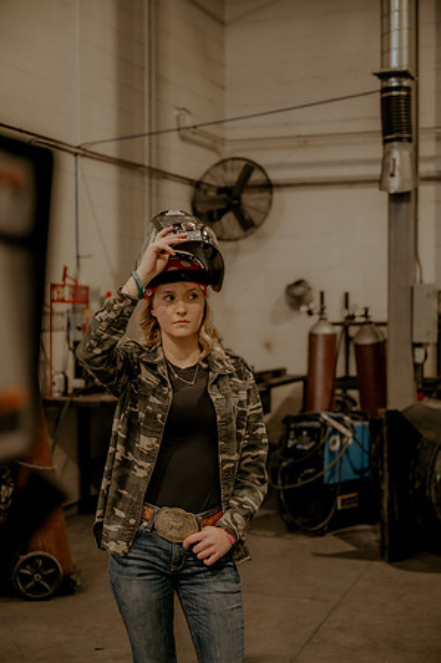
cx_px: 220
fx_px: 1013
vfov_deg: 36.3
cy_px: 332
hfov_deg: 24.6
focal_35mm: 55
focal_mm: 55
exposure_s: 1/100
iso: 500
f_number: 2.8
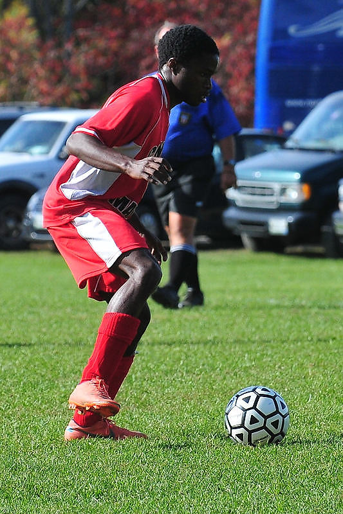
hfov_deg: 7.0
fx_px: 2788
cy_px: 257
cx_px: 172
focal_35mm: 195
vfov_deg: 10.6
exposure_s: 1/2000
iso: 500
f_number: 5
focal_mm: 130
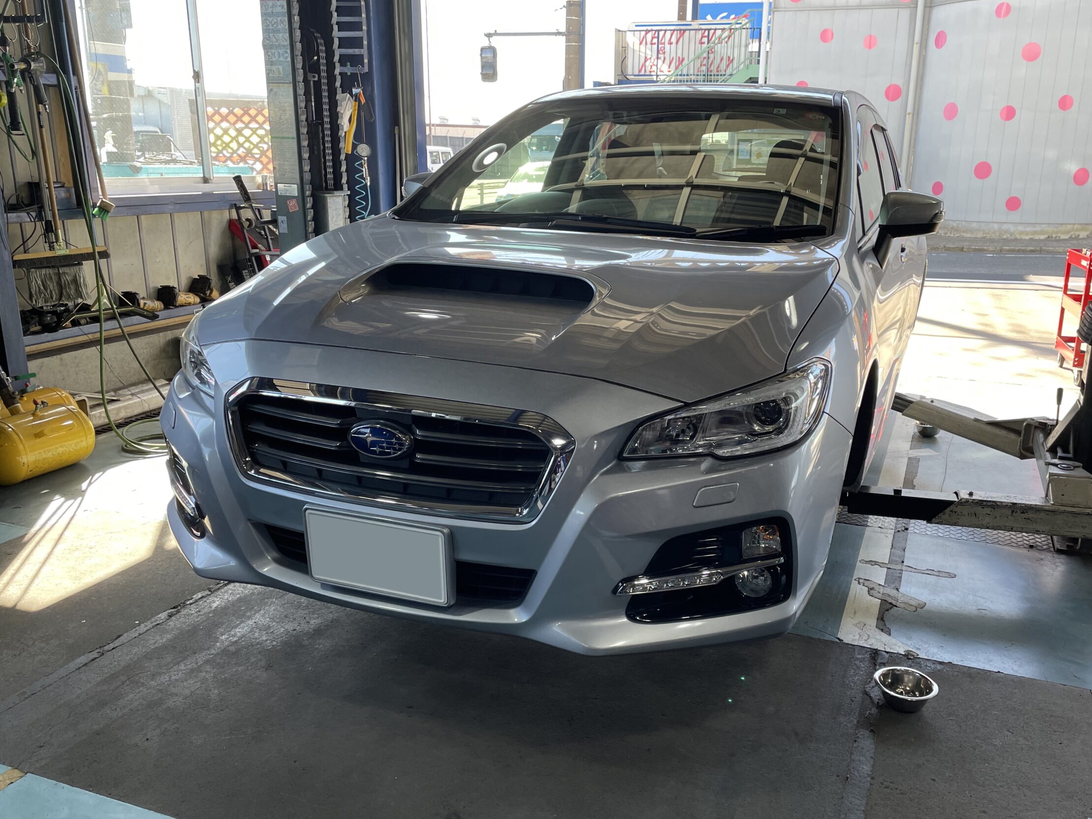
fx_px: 946
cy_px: 446
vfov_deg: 46.7
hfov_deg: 59.7
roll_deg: -1.5
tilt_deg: -16.1
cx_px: 622
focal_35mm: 30
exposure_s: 1/139
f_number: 1.6
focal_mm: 4.2
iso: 32
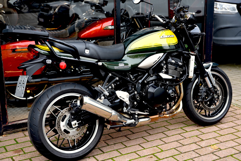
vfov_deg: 22.6
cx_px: 120
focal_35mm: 60
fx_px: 402
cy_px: 80
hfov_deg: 33.4
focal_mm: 60
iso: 200
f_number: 3.5
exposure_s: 1/60
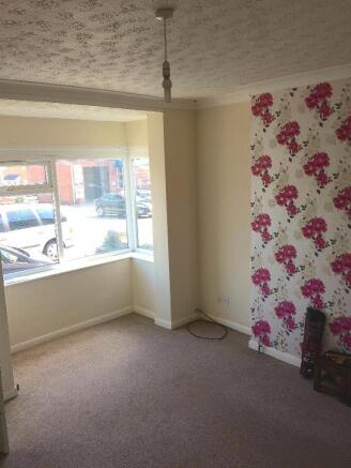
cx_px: 176
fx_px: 392
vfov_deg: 61.6
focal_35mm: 29
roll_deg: +2.7
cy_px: 234
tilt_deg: -11.5
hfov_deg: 48.2
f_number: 2.2
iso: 32
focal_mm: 4.15
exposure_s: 1/113
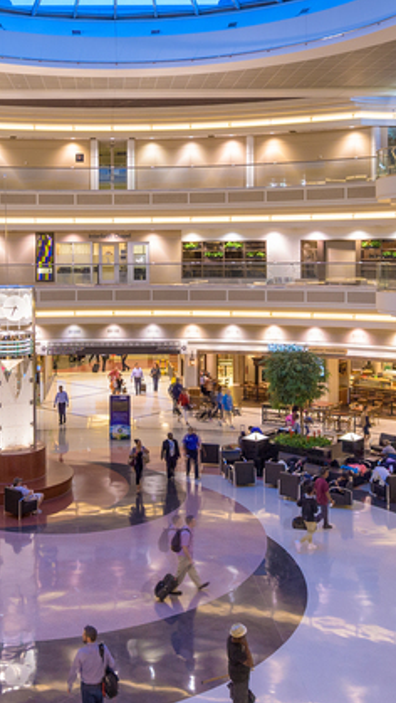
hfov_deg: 28.2
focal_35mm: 42
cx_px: 128
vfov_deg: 47.9
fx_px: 783
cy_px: 265
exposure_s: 1/30
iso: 1250
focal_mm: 14
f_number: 4
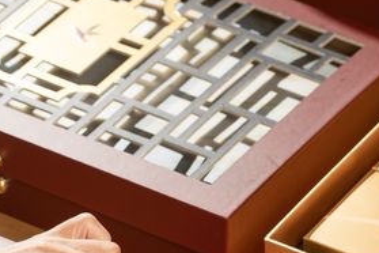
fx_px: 2716
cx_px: 418
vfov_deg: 5.3
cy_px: 309
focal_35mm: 258
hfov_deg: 7.9
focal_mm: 100
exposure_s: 1/160
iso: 160
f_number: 8
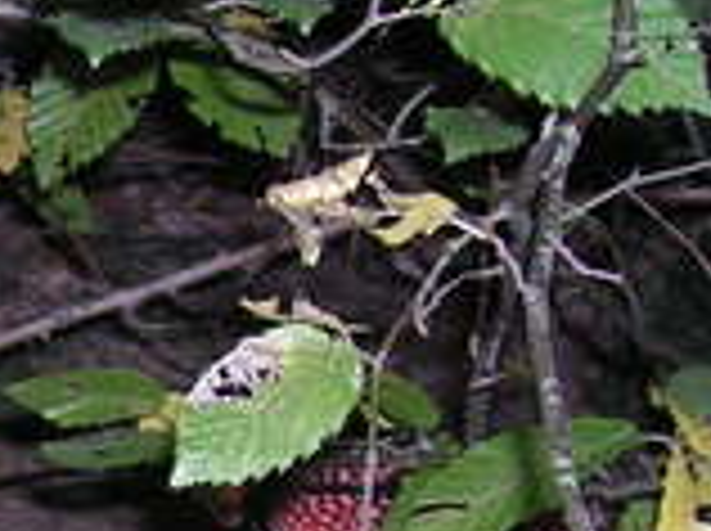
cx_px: -652
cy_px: 738
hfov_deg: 11.7
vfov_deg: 9.4
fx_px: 3158
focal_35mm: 154
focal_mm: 5.8
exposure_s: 1/60.1
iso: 100
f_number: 2.8
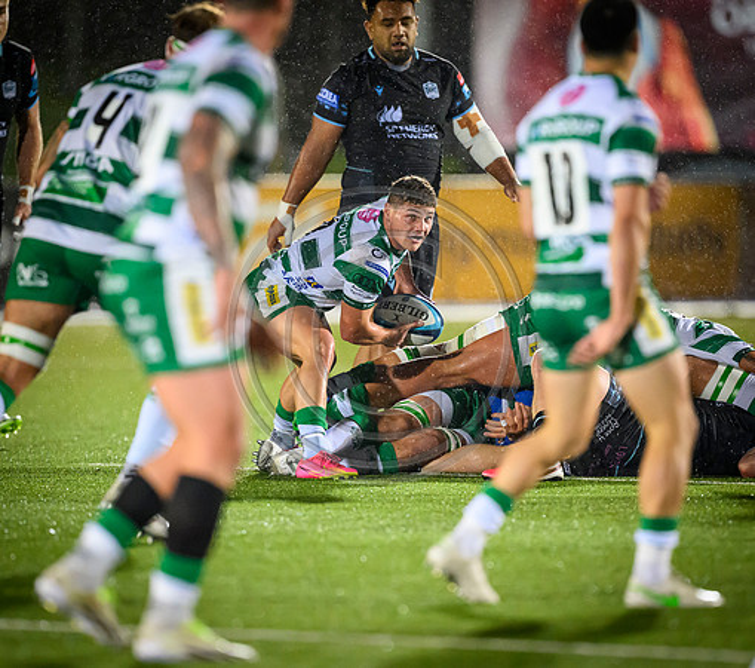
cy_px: 410
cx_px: 359
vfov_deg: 2.8
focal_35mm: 586
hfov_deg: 3.2
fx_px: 13645
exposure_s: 1/1000
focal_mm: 400
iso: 8000
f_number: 3.2
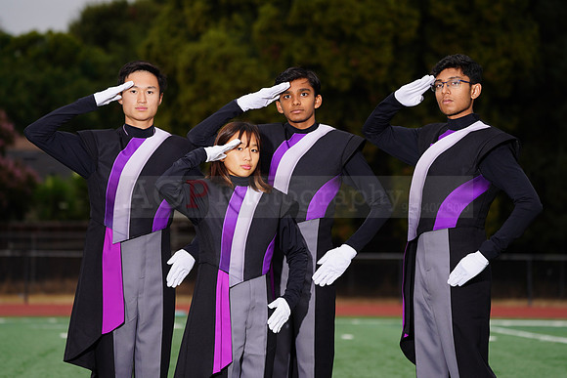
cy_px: 189
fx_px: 2977
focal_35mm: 189
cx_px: 284
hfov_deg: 10.9
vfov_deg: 7.3
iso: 200
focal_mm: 189
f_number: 5.6
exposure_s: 1/200
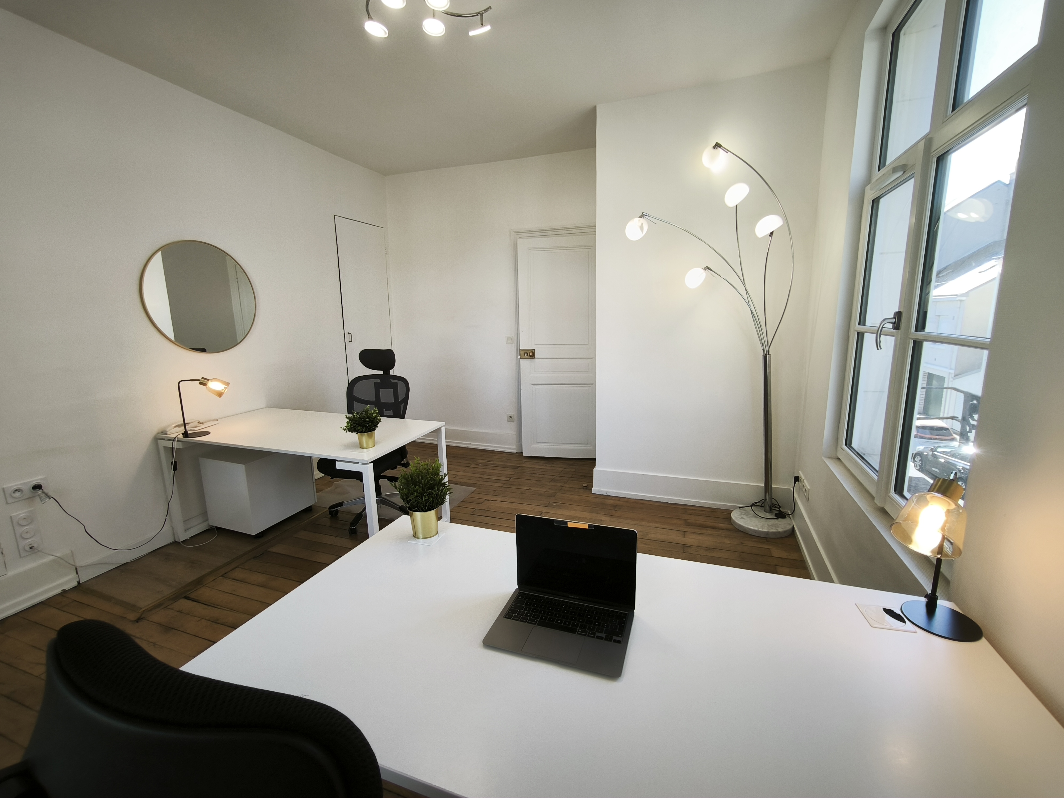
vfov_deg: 81.7
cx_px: 532
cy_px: 399
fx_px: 461
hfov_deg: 98.2
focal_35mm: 15
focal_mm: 1.91
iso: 80
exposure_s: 1/50
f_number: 2.2
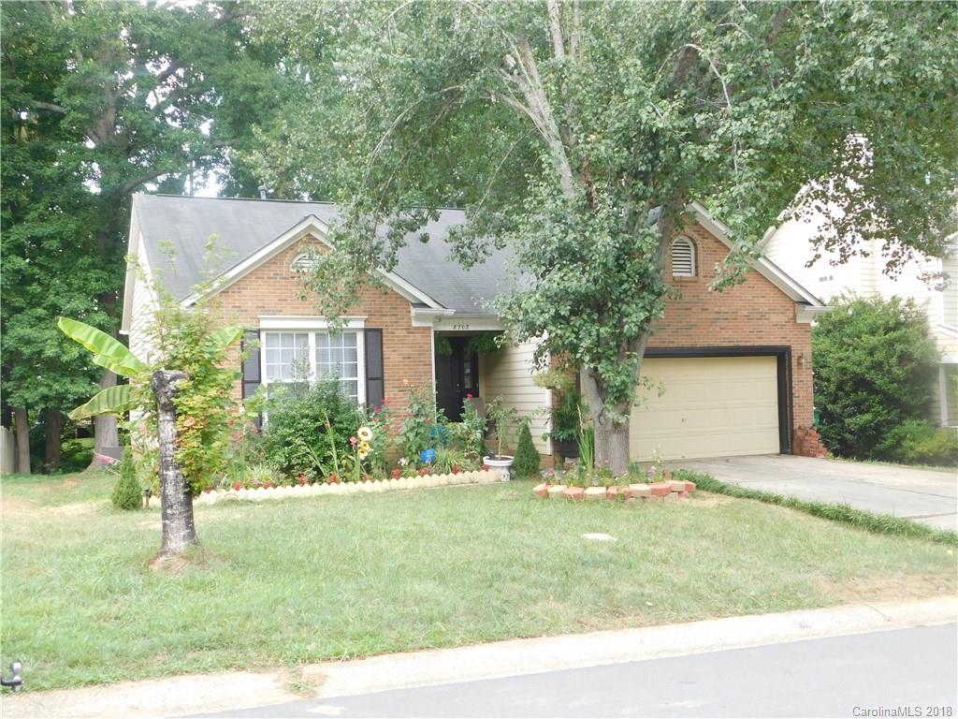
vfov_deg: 39.7
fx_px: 996
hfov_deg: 51.4
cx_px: 479
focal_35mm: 36
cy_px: 360
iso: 125
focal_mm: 6.3
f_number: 3.5
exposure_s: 1/50
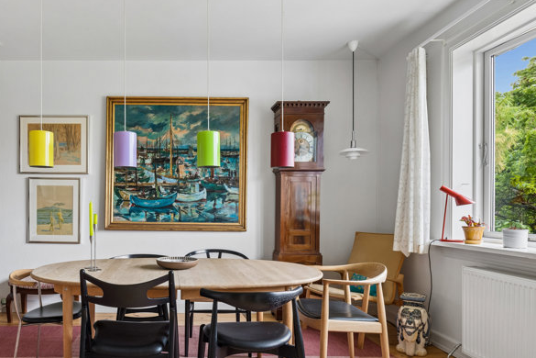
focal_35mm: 26
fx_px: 387
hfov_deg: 67.4
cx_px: 177
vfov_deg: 49.3
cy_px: 212
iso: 200
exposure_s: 1/2.5
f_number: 9
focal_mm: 19
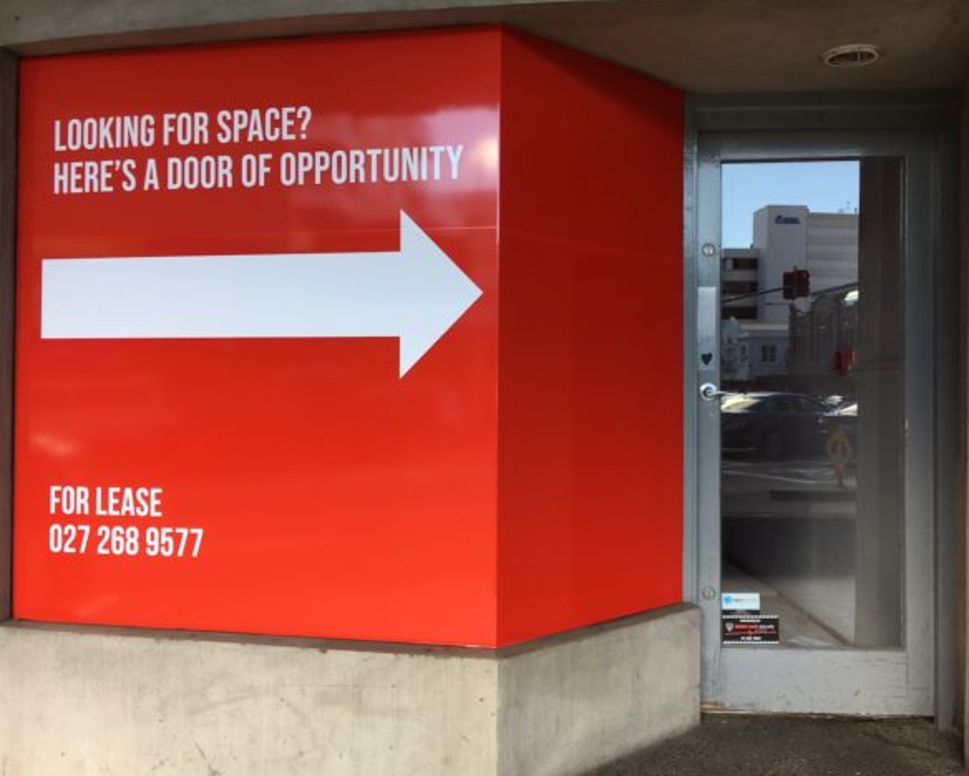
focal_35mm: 31
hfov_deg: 57.1
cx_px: 523
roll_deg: -0.7
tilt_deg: +0.7
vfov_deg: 47.2
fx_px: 890
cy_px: 391
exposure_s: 1/110
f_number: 2.2
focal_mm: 4.15
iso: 25
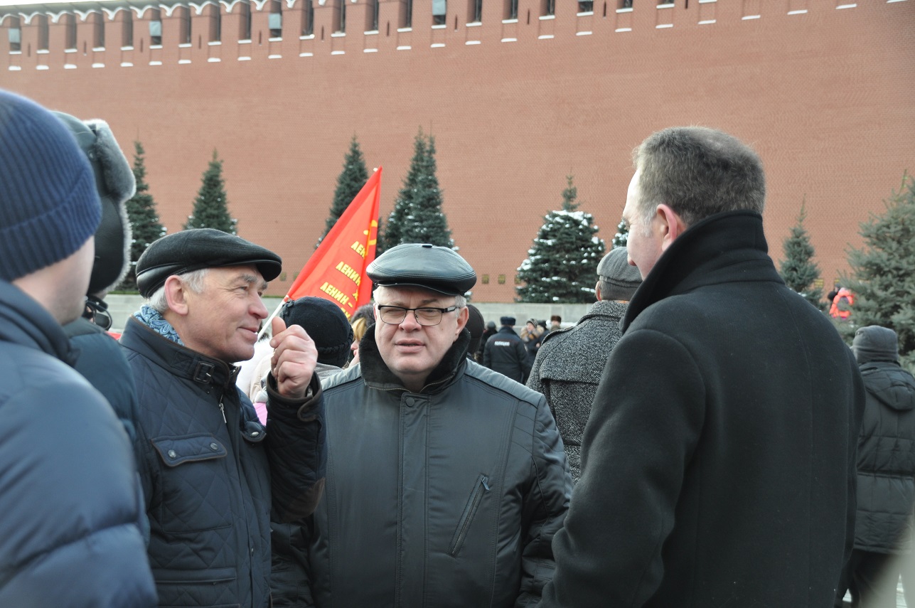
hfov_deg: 30.5
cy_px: 304
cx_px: 458
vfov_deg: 20.6
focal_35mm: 66
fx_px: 1676
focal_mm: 44
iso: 320
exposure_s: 1/125
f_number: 5.6
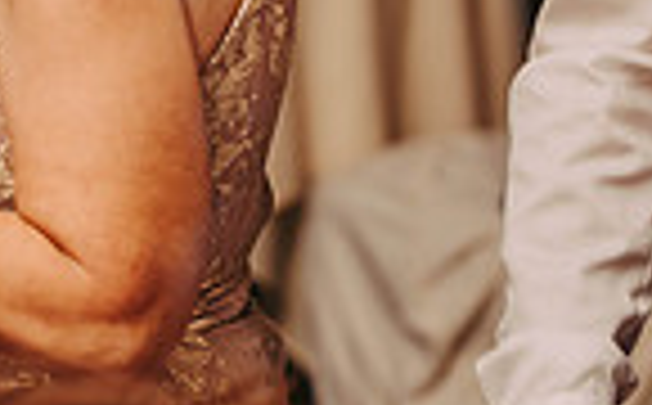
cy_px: -146
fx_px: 6668
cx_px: -445
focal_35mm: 376
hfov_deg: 5.5
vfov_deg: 3.5
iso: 800
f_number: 2.8
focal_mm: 92
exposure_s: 1/60
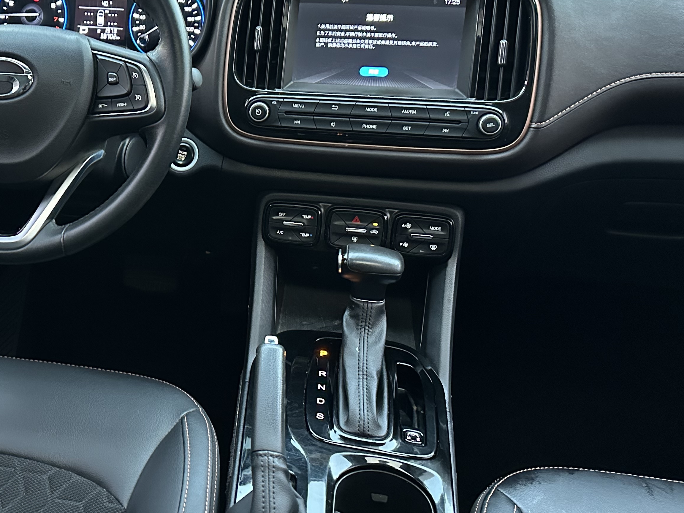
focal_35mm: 42
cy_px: 212
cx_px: 137
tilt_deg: -28.7
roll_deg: -0.1
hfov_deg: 42.8
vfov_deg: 34.3
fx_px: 830
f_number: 1.78
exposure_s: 1/41
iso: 1000
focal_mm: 6.86
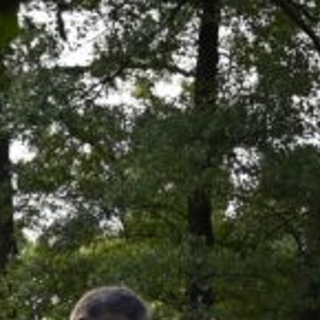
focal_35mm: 148
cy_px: 362
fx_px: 1548
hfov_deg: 11.8
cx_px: 163
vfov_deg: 11.6
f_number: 4
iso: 250
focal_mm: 28
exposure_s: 1/250
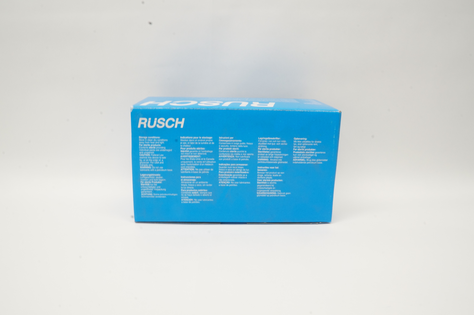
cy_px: 158
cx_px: 237
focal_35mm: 30
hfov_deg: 62.0
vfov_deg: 43.5
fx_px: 395
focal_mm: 20
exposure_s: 1/5
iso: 800
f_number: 22
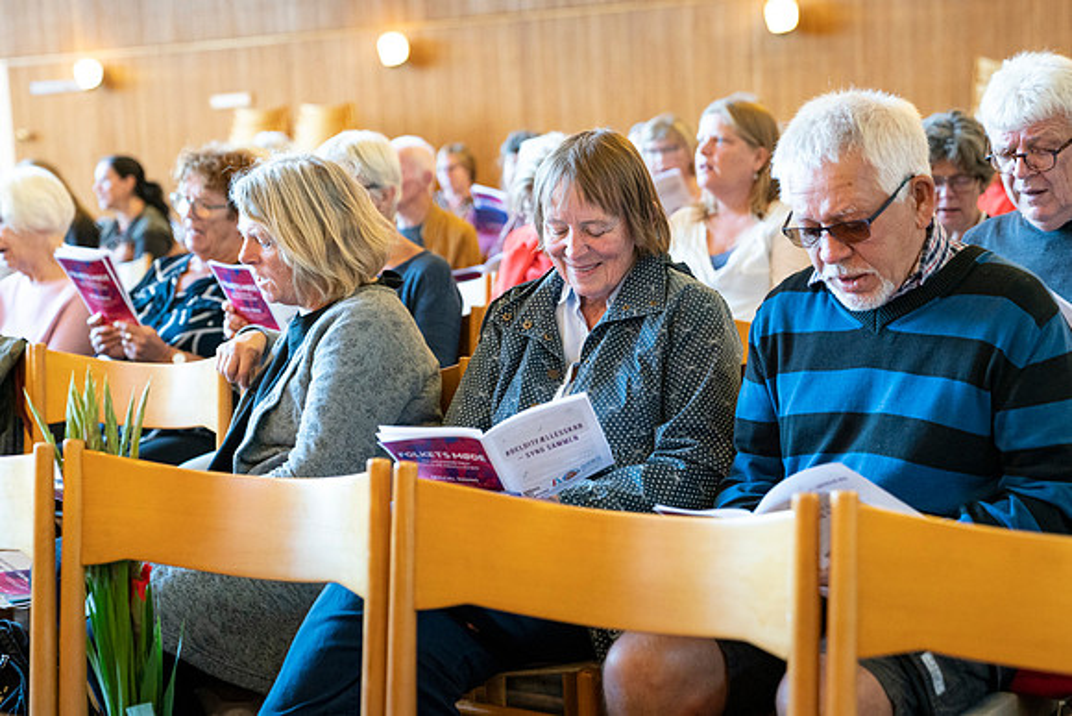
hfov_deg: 33.6
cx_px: 536
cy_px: 358
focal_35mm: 60
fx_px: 1774
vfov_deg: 22.8
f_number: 2.8
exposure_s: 1/250
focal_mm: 56
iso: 5000
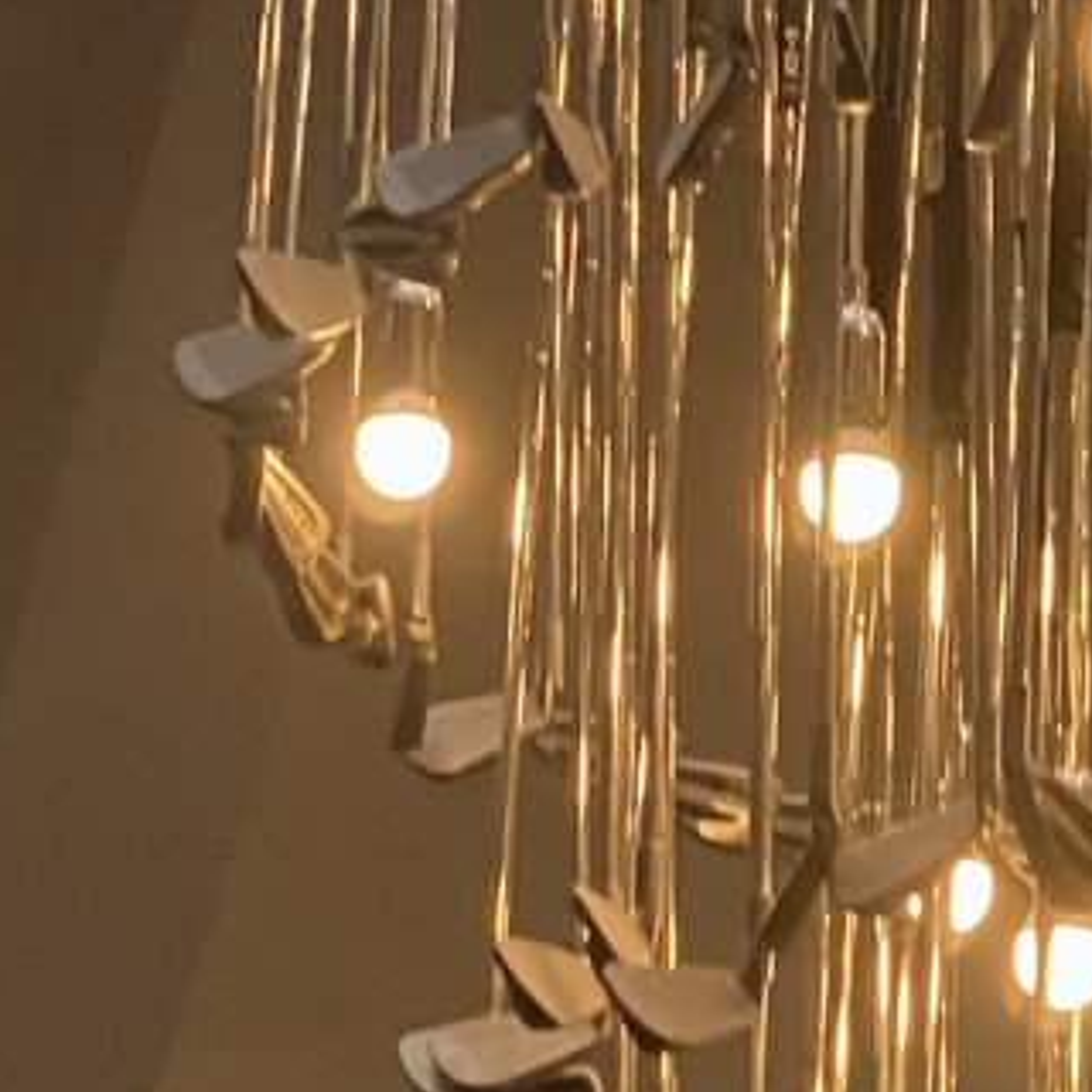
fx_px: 8209
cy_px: 669
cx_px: 1546
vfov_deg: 7.6
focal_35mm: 230
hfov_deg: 7.5
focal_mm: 6
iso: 200
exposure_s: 1/50
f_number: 2
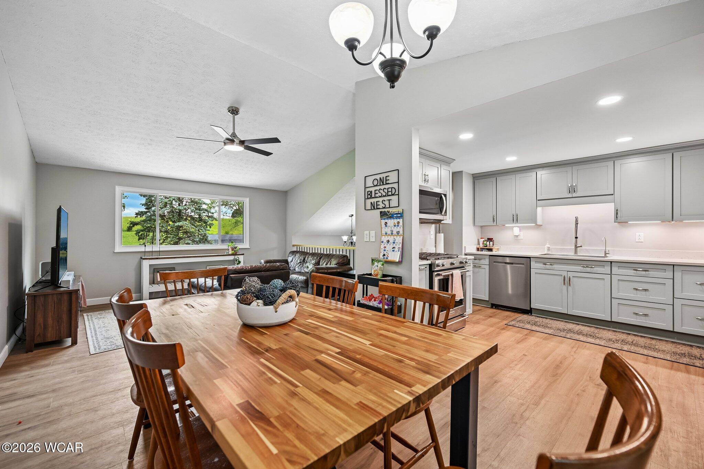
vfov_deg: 77.3
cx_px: 352
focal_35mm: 15
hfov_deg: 100.4
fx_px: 293
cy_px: 234
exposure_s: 1/30
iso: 400
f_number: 4
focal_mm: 15
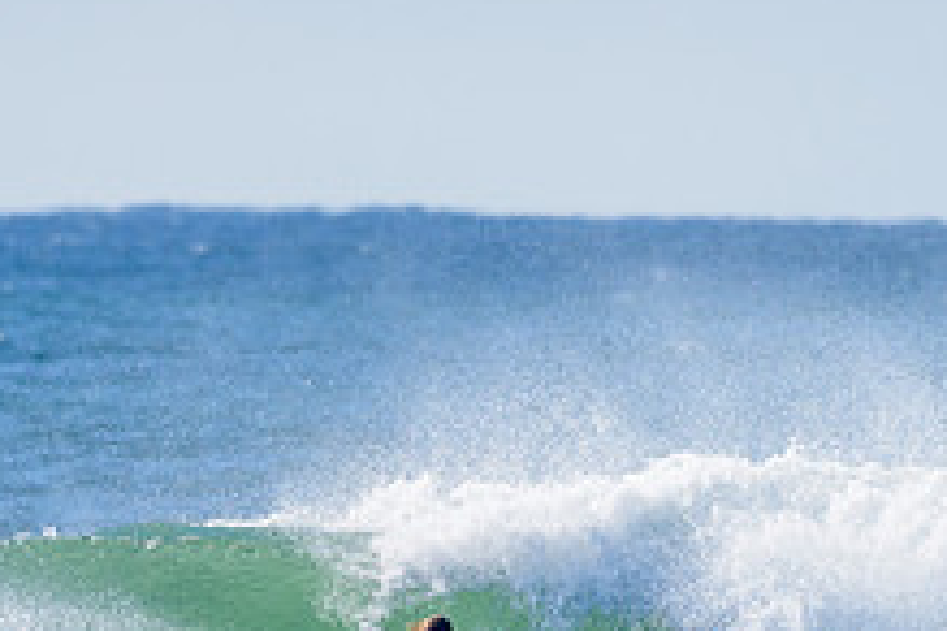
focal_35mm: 1354
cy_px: 737
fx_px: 35615
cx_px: 292
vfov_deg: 1.0
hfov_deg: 1.5
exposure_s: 1/2000
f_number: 5.6
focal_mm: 500
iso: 220
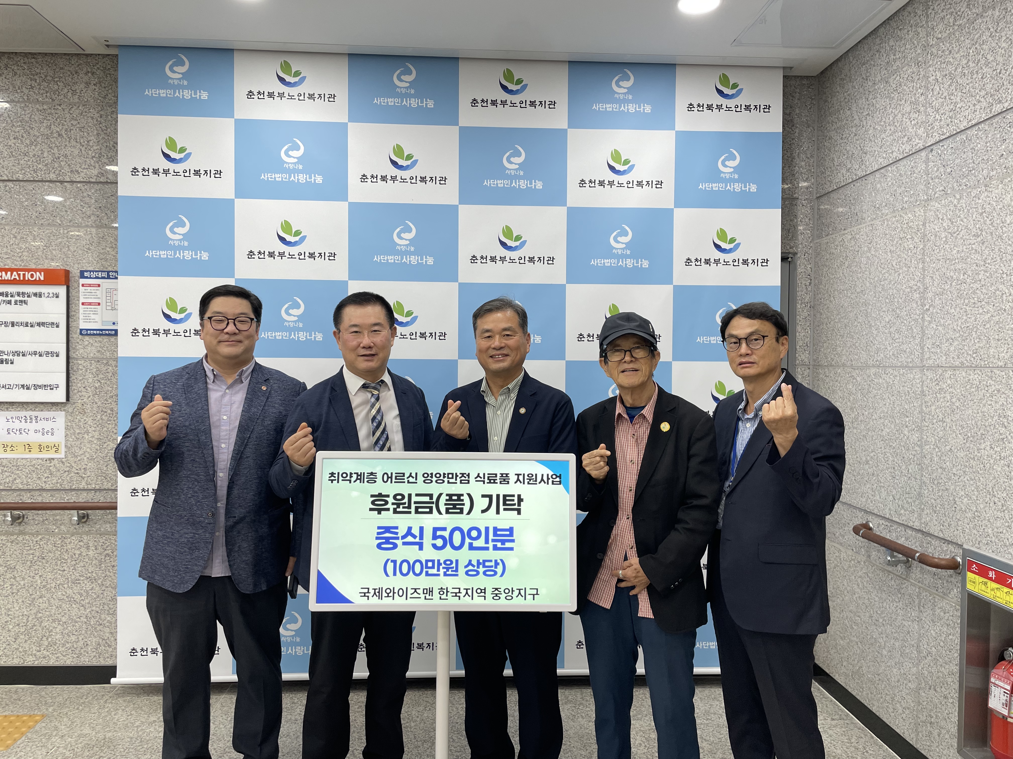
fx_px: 761
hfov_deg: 67.3
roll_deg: -0.1
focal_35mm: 26
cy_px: 380
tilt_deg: +0.1
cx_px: 506
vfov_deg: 53.1
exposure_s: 1/60
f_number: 1.6
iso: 64
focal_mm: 4.2
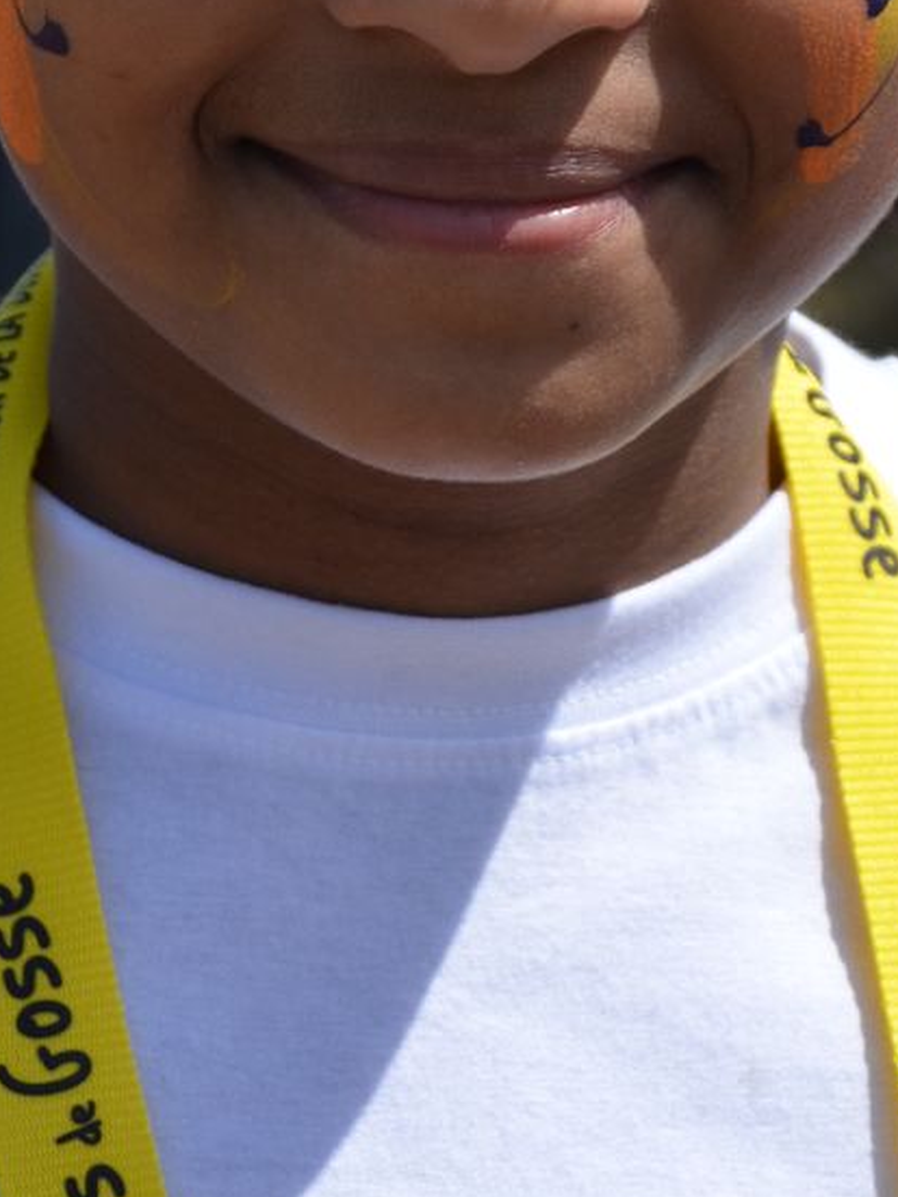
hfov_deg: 4.9
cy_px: -201
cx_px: 399
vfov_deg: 6.4
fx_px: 10584
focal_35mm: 306
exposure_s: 1/800
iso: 200
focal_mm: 72
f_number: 7.1
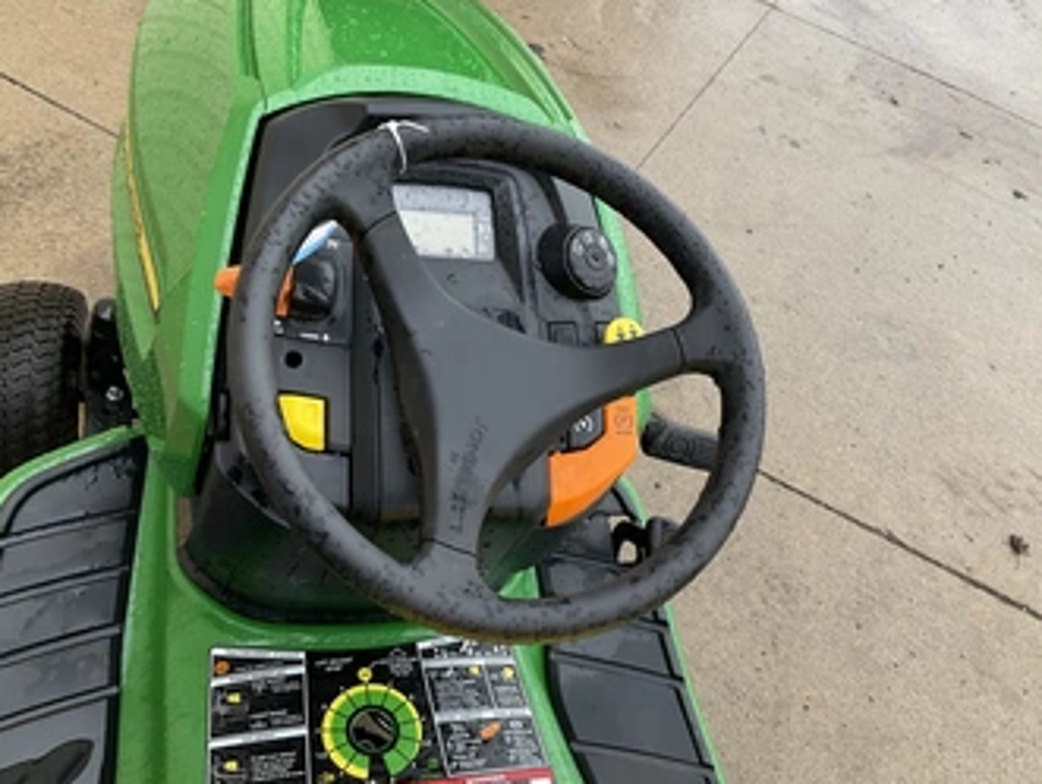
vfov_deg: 40.8
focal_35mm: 35
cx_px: 516
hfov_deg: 52.6
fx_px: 1055
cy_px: 372
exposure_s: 1/178
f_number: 1.8
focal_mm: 3
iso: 20
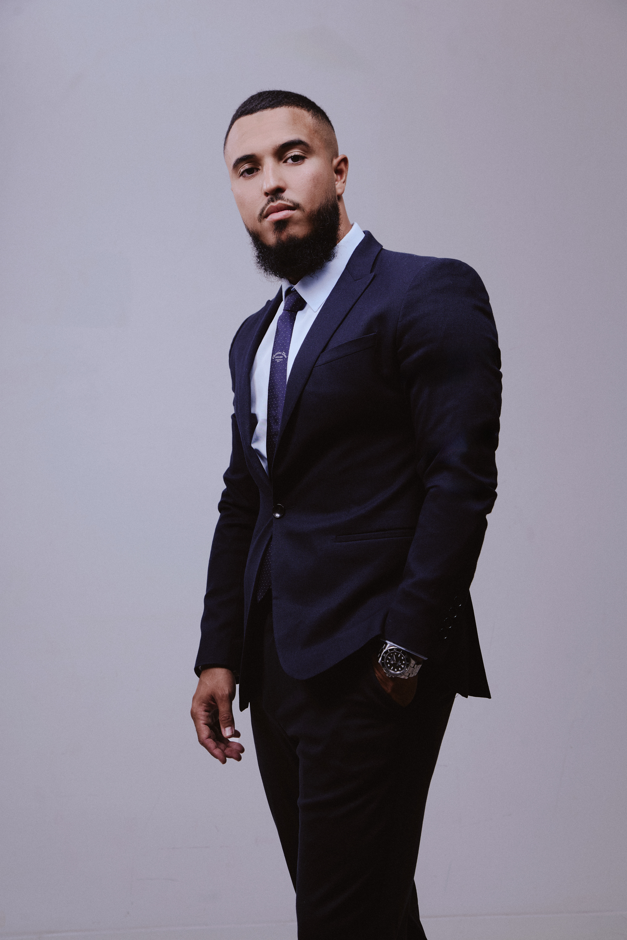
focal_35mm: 58
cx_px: 314
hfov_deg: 23.4
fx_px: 1515
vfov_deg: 34.5
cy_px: 470
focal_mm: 58
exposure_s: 1/160
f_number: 5.6
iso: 160
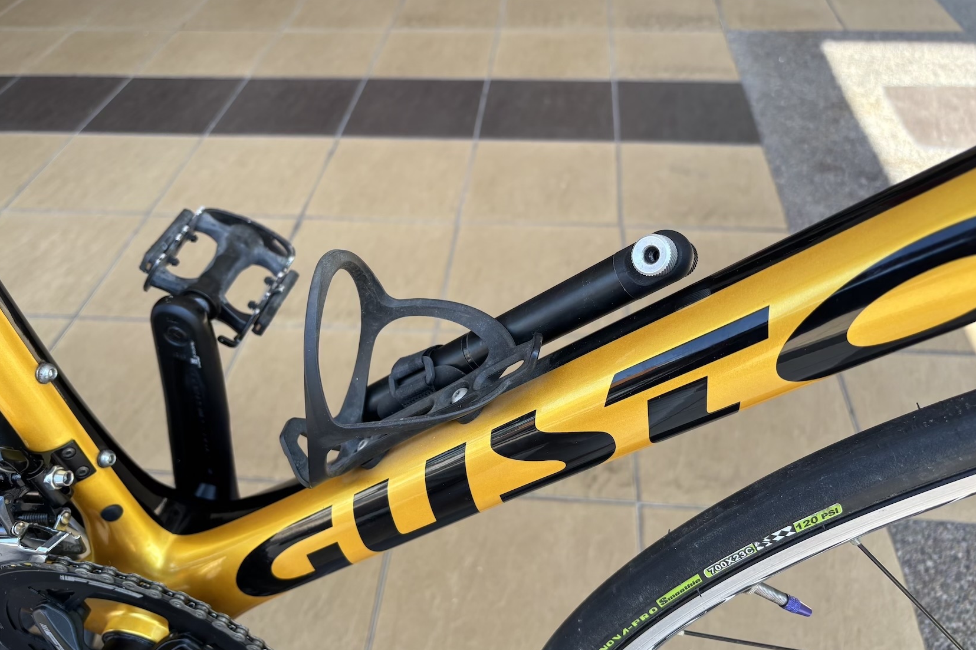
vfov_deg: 46.4
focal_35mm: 28
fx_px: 759
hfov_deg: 65.5
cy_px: 328
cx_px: 479
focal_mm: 5.96
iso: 50
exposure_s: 1/321
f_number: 1.6
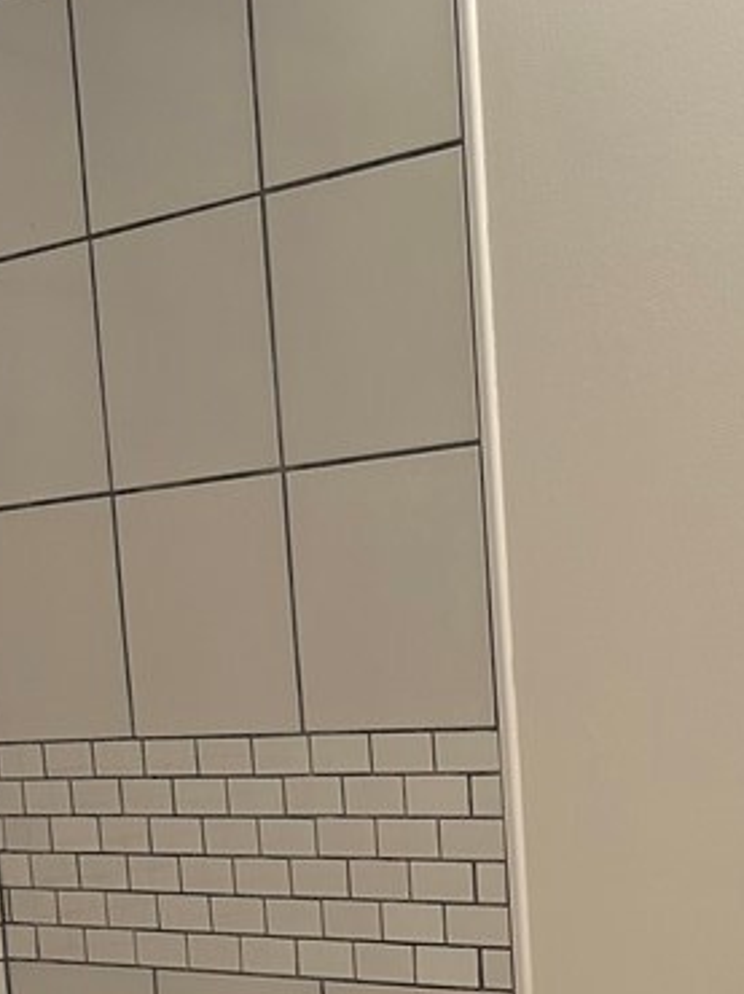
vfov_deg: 25.9
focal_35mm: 72
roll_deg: +3.1
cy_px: 954
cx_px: 690
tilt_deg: -9.4
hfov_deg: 20.0
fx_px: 2066
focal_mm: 5.7
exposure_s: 1/120
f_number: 1.5
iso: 125
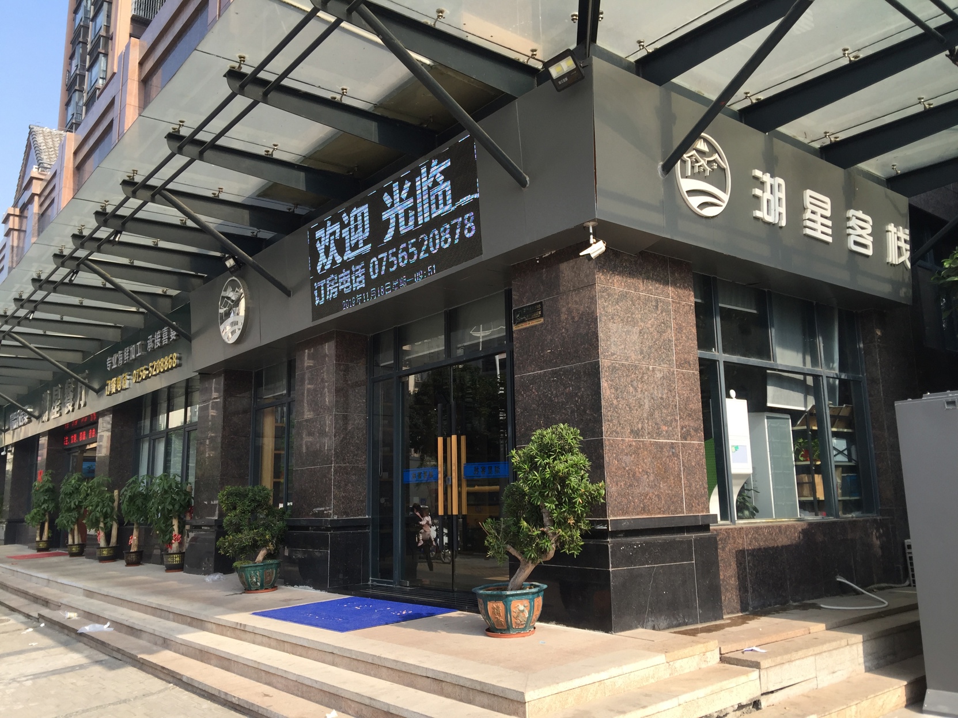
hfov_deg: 61.7
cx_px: 479
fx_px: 803
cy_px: 359
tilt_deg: +8.7
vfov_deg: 48.2
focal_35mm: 29
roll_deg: -1.8
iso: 32
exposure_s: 1/719
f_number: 2.2
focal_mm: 4.15
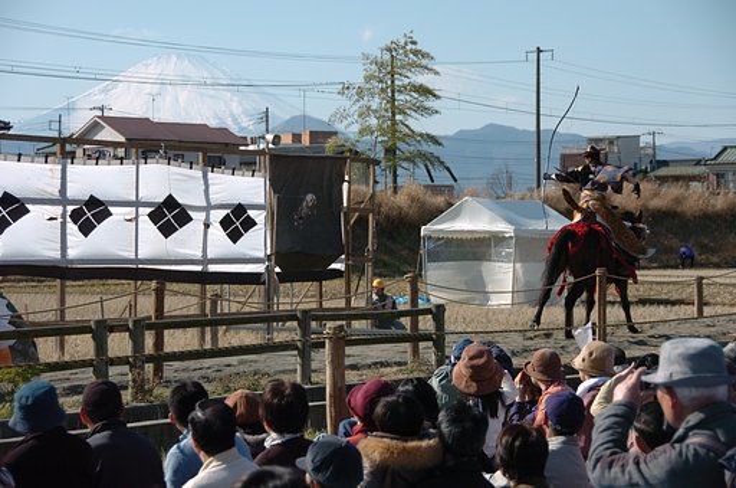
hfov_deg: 19.5
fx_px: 2142
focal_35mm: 105
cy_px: 244
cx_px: 368
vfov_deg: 13.0
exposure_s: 1/1000
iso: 200
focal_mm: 70
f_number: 5
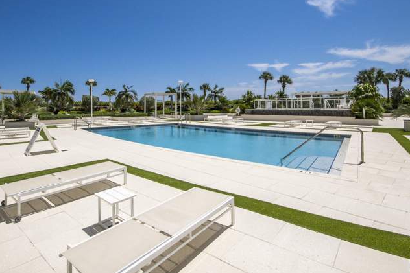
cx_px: 165
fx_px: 216
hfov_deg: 85.9
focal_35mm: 19
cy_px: 107
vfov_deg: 63.8
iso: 100
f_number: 8
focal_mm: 10
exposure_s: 1/2000
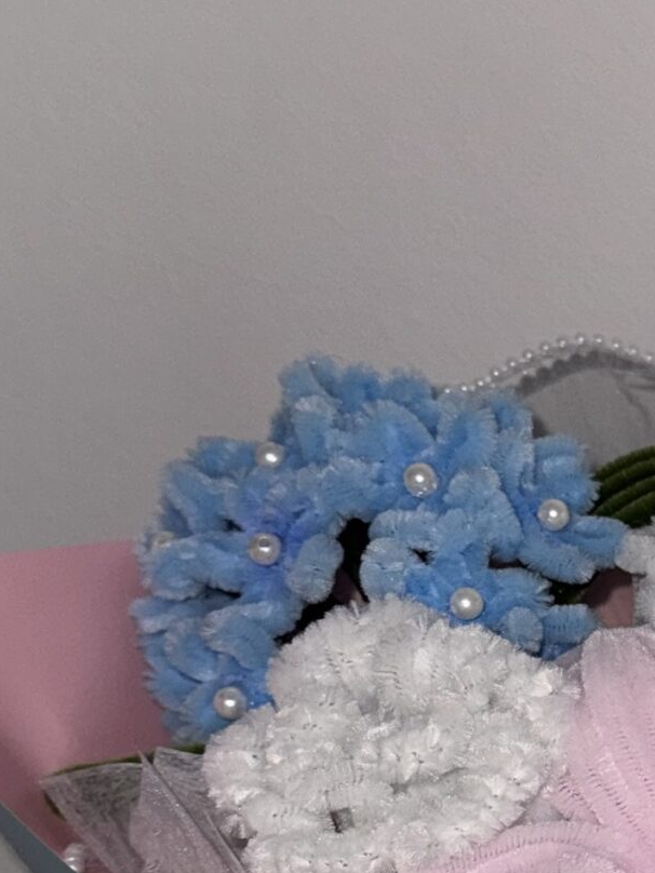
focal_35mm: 76
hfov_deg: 18.3
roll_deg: +3.3
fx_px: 1917
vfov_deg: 25.3
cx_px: 801
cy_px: 688
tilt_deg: -26.7
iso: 50
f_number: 1.78
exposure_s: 1/39
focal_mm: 6.76
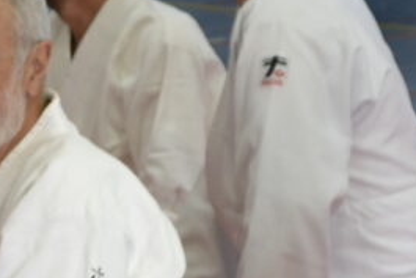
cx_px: 111
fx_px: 3687
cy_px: 265
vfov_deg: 4.3
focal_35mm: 319
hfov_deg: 6.5
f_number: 5.6
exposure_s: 1/25
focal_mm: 55
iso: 400
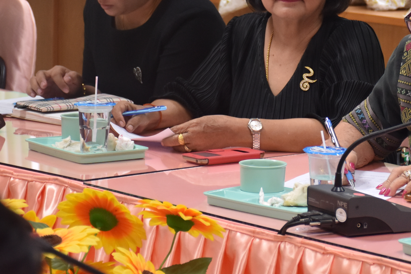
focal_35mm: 174
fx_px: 1986
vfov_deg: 7.8
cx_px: 347
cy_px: -11
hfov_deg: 11.8
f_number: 4.8
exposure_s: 1/60
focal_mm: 52
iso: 720
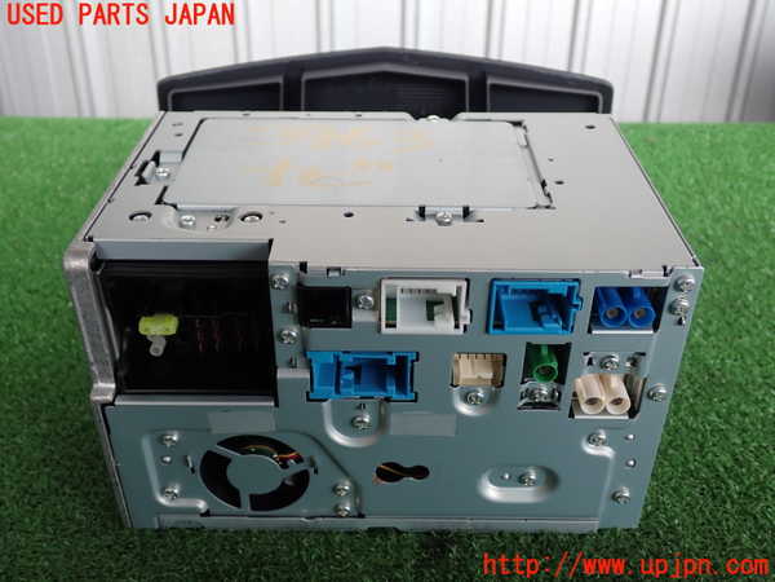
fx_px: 806
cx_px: 388
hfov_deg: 51.4
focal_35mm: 36
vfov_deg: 39.7
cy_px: 291
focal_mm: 6.37
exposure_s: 1/80
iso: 160
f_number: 2.5
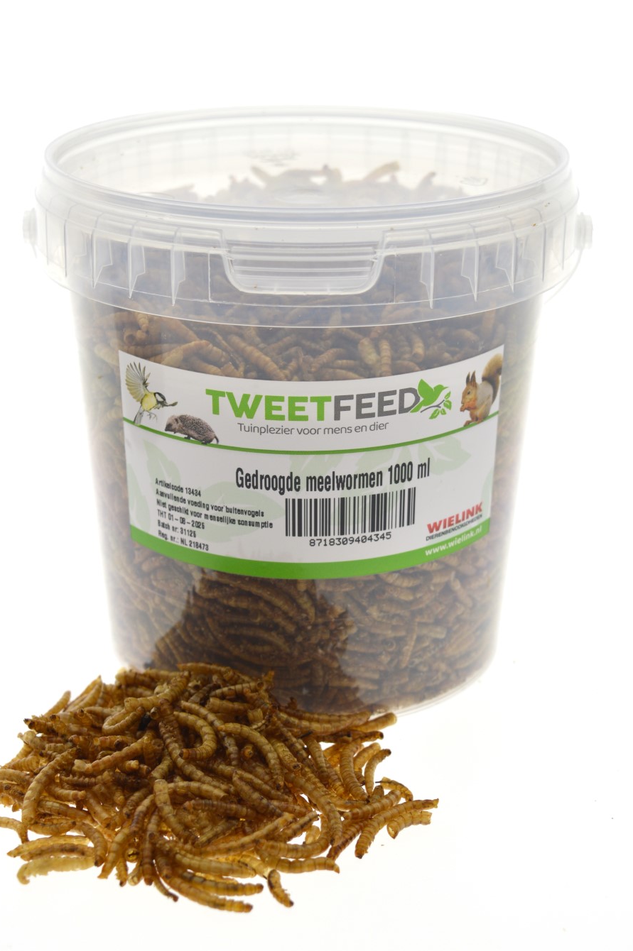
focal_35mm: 64
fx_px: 1681
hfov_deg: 21.3
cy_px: 482
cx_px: 283
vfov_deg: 31.6
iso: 100
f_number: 7.1
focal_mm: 35
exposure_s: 1/200
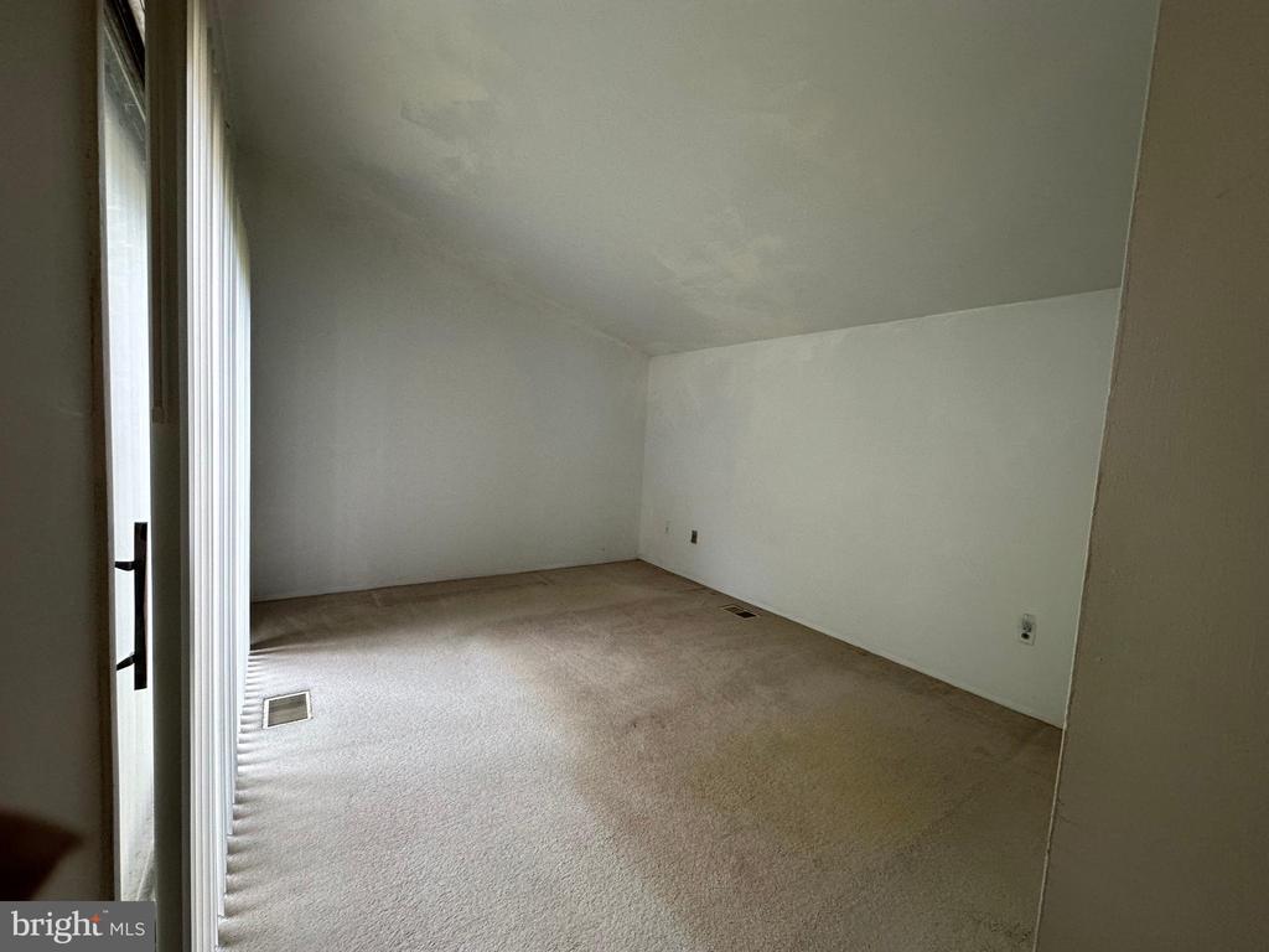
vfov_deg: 85.7
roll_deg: -3.8
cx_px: 634
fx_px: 513
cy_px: 476
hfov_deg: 102.1
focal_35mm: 14
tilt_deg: -4.7
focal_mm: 2.22
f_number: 2.2
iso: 160
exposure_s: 1/120
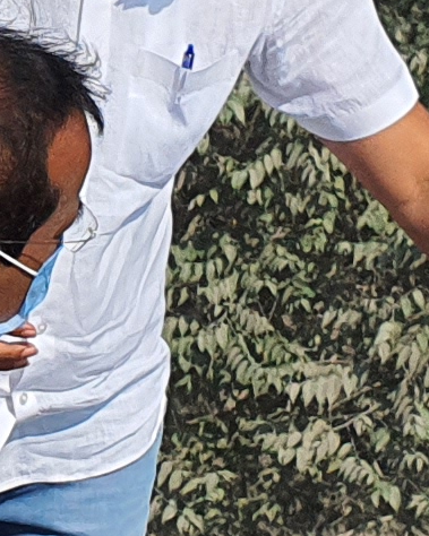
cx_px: -344
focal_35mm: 216
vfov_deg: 8.9
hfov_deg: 7.0
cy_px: 433
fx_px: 3429
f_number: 2.4
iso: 50
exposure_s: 1/3416
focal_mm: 4.3
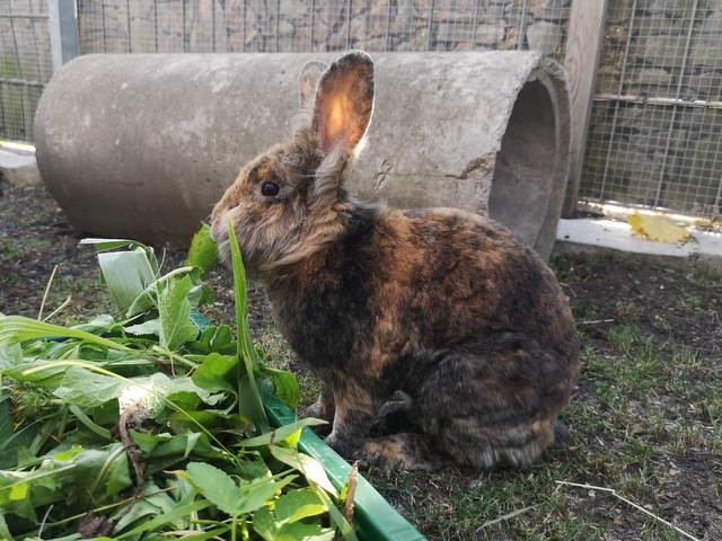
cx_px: 361
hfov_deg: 65.3
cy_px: 270
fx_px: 563
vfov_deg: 51.4
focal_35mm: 27
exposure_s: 1/100
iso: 50
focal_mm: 5.58
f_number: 1.8
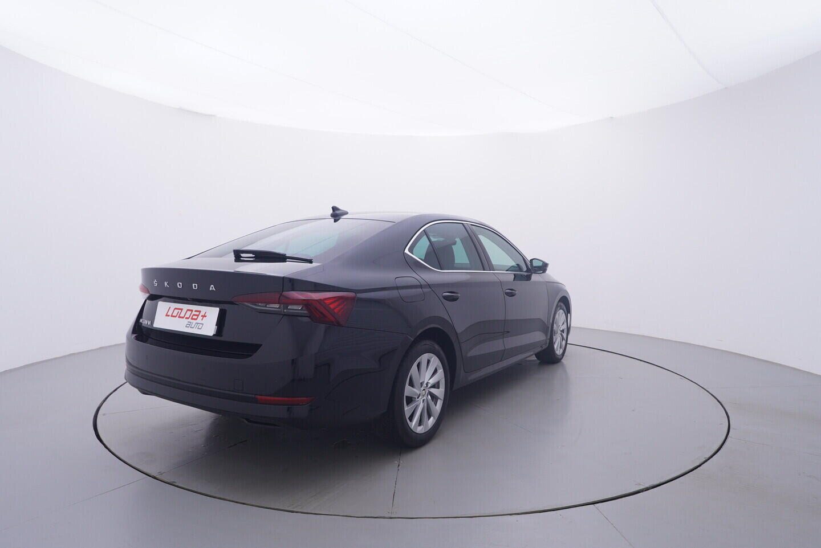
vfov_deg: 56.2
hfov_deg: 77.3
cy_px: 274
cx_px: 410
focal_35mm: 22
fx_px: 513
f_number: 5
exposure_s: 1/80
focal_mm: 15
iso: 200
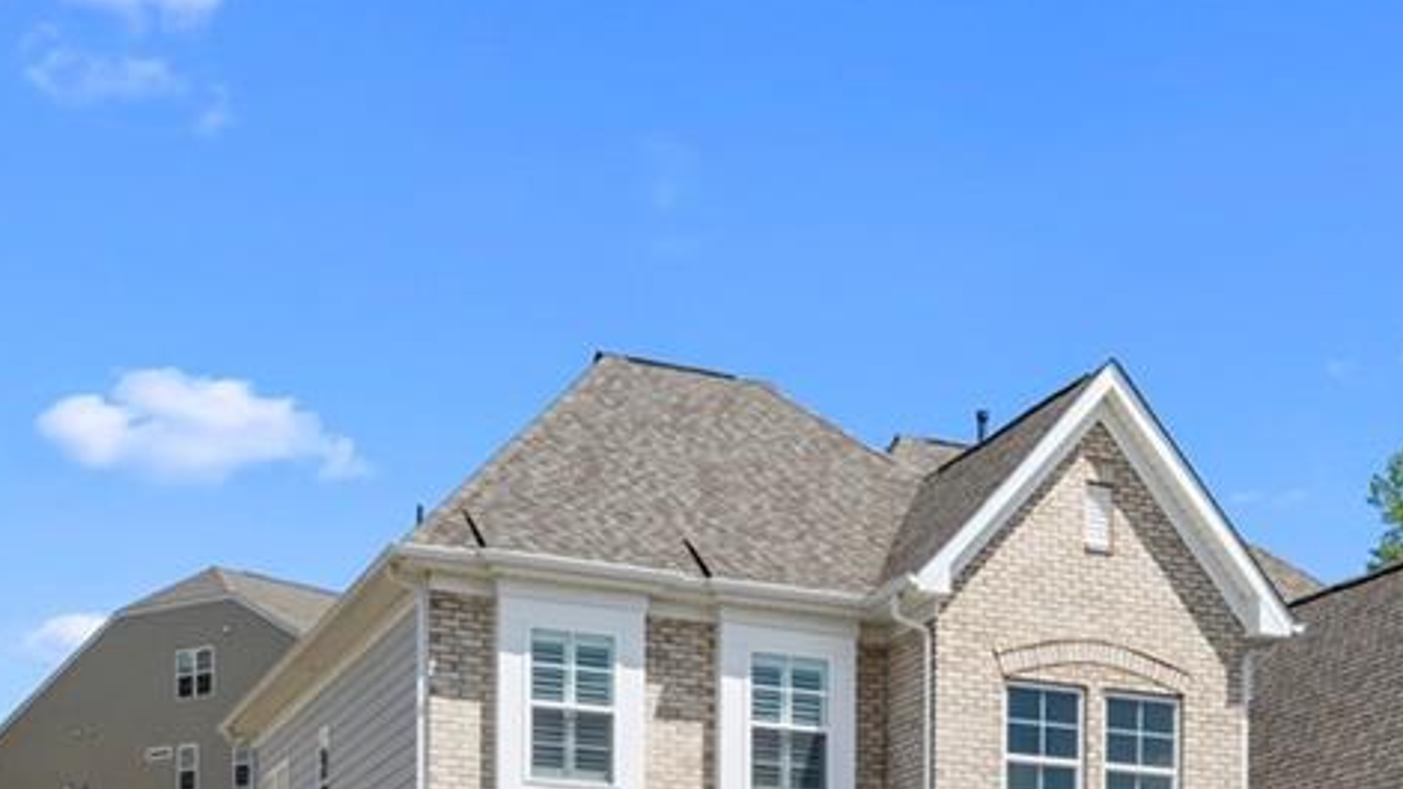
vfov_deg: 17.7
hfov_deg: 30.2
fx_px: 2455
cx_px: 1320
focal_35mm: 66
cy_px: 856
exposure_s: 1/250
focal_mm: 29
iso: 250
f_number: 11
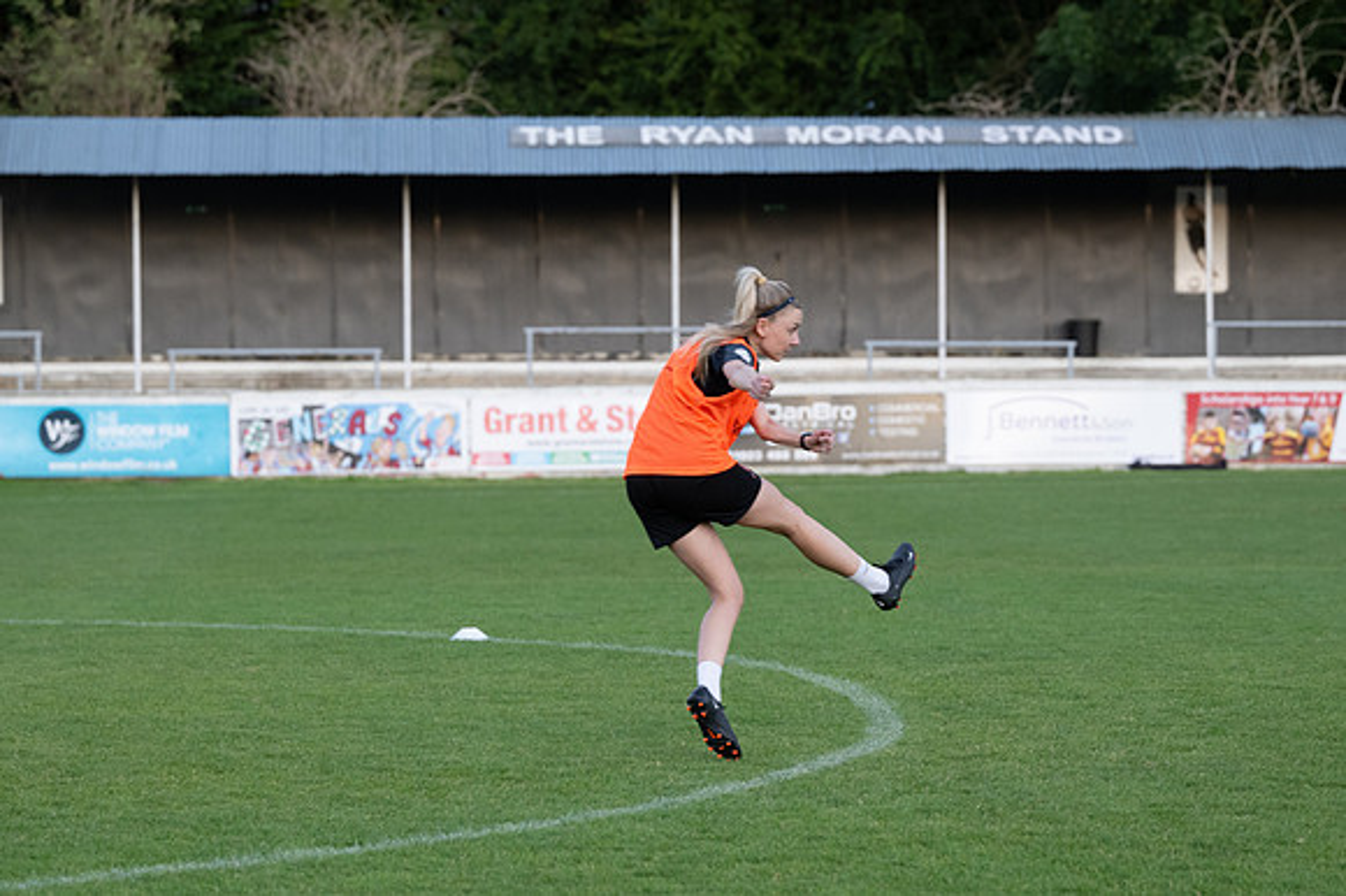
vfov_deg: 9.7
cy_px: 448
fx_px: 5269
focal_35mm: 141
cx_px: 673
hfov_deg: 14.6
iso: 1000
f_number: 3.2
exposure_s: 1/640
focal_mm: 94
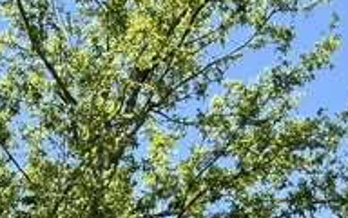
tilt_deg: +2.0
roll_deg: -0.1
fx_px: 1811
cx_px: -250
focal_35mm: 191
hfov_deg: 10.4
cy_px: 714
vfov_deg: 6.2
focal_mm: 6.86
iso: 80
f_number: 1.78
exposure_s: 1/2710
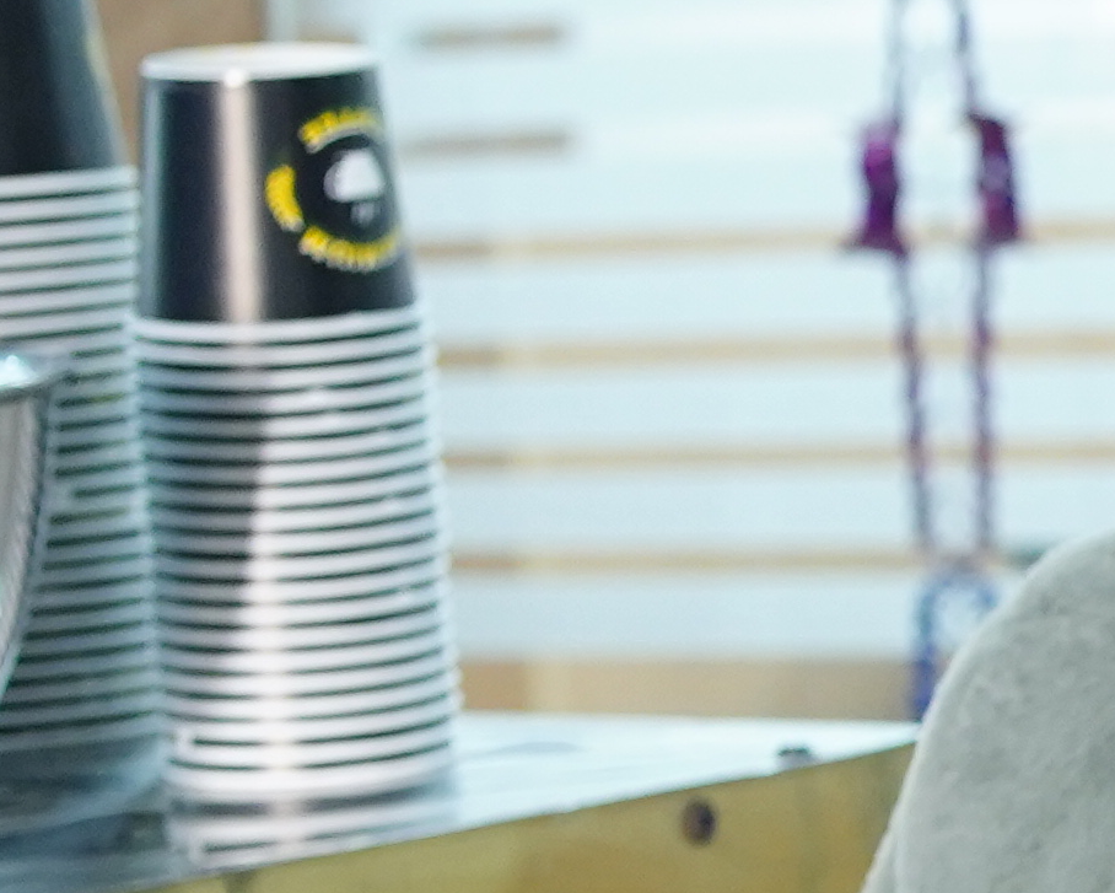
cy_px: 827
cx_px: 2670
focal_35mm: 217
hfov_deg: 8.2
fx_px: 7163
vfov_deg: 7.1
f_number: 4
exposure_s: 1/100
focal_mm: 35
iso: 1600
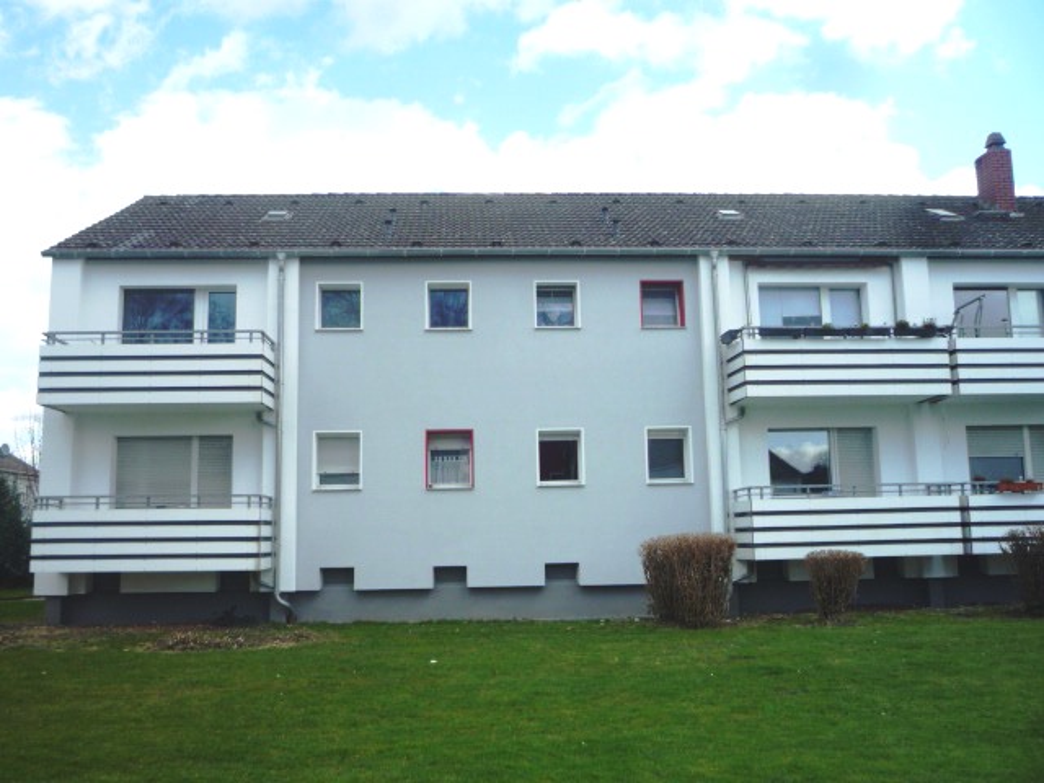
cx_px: 522
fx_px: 935
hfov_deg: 58.4
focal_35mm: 31
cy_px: 392
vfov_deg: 45.4
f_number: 4
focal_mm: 5.2
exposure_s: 1/250
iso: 100
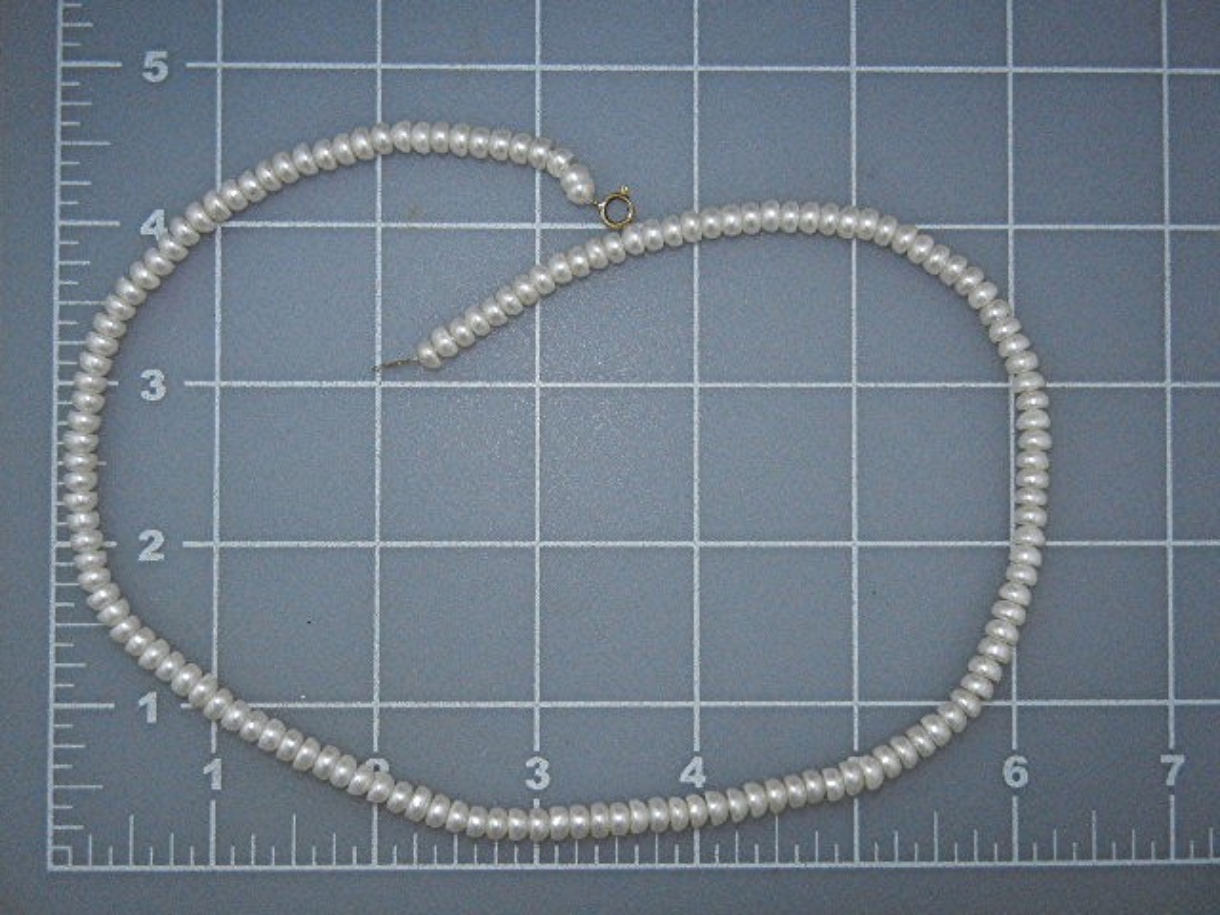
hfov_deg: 54.0
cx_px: 610
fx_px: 1198
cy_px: 458
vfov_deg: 41.8
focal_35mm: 34
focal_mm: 6.2
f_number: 7.2
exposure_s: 1/30
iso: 800
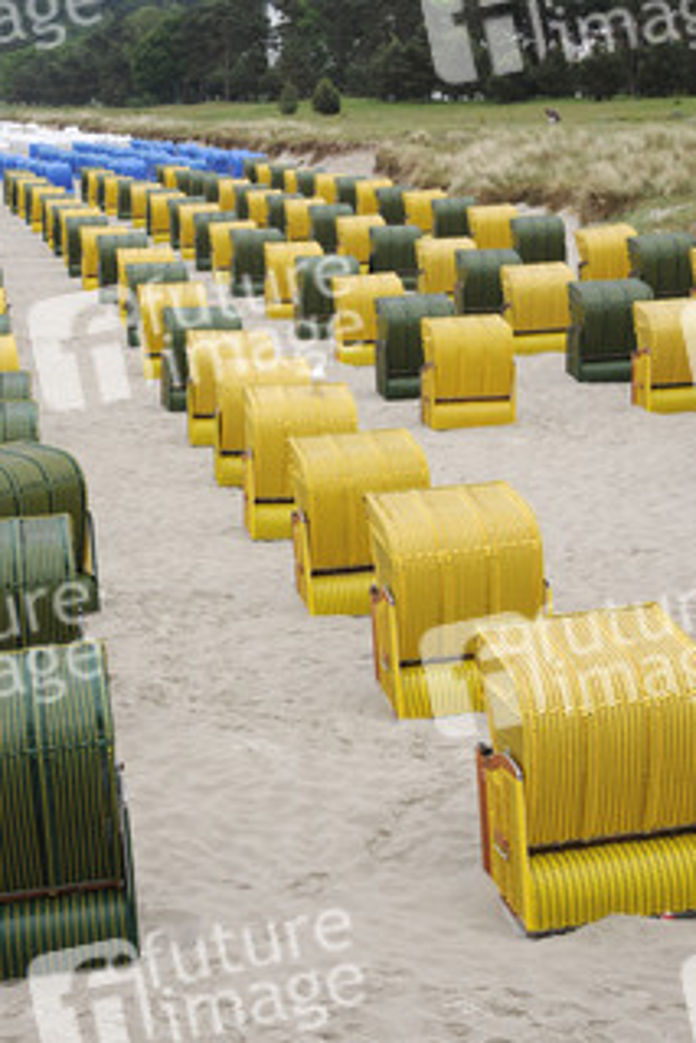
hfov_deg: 19.7
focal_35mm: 69
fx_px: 1999
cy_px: 497
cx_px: 292
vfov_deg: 29.2
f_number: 9
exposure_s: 1/250
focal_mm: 55
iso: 400
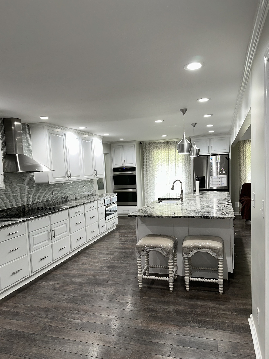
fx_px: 269
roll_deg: +1.1
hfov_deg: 53.0
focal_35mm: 26
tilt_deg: -4.1
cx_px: 130
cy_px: 191
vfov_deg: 67.2
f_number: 1.78
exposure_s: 1/30
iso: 64
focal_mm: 6.86
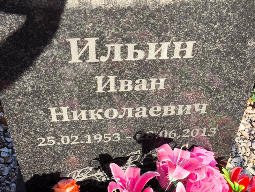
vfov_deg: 29.1
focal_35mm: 50
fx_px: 368
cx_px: 128
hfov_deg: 38.2
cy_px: 96
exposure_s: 1/954
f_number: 1.7
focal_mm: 4.71
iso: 50
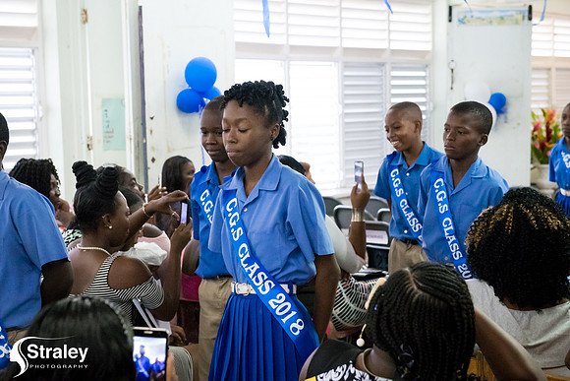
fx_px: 1109
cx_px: 285
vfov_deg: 19.5
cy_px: 190
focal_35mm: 70
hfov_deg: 28.8
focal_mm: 70
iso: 25600
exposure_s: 1/200
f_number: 6.3
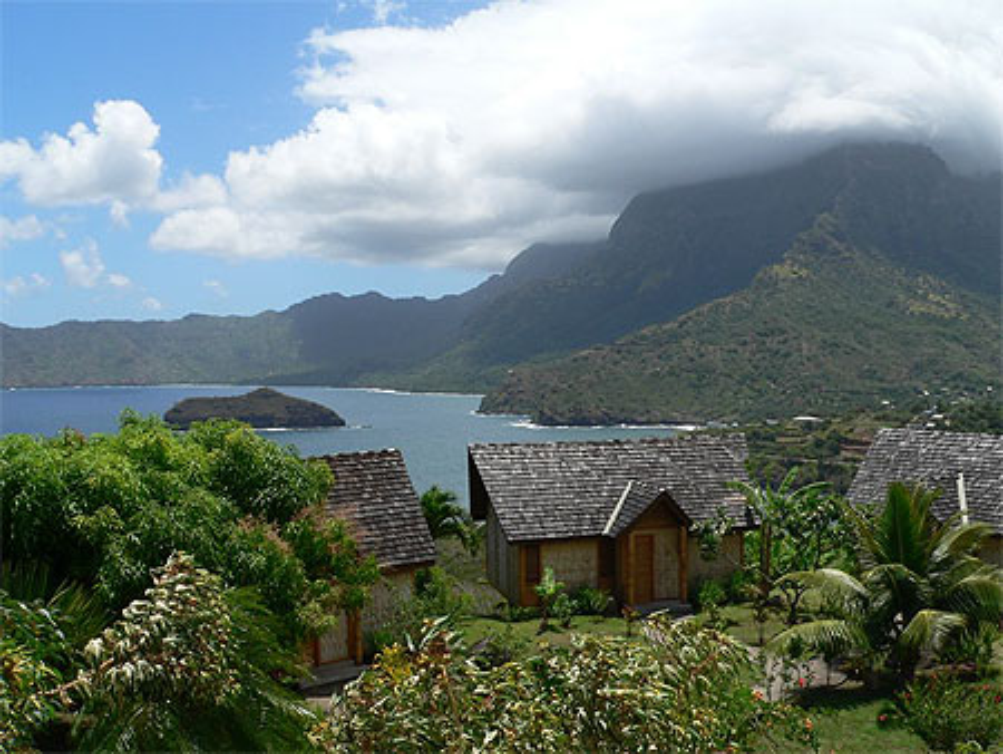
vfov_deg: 39.7
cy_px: 377
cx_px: 502
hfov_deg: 51.3
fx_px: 1044
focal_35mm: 36
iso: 80
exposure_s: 1/500
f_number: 5.6
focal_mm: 6
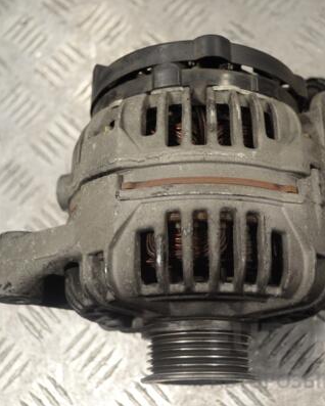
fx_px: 613
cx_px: 191
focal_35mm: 51
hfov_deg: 29.6
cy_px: 202
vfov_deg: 36.6
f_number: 4
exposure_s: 1/40
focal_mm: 24
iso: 100
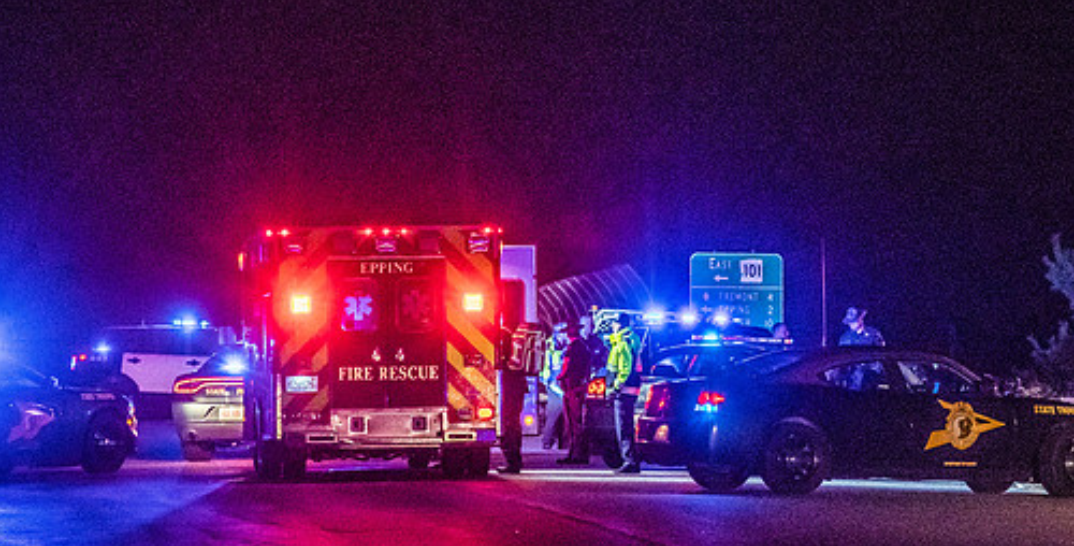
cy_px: 301
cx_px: 561
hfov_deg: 9.2
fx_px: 6654
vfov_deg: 4.7
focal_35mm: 239
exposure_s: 1/400
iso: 2000
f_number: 4.8
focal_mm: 120
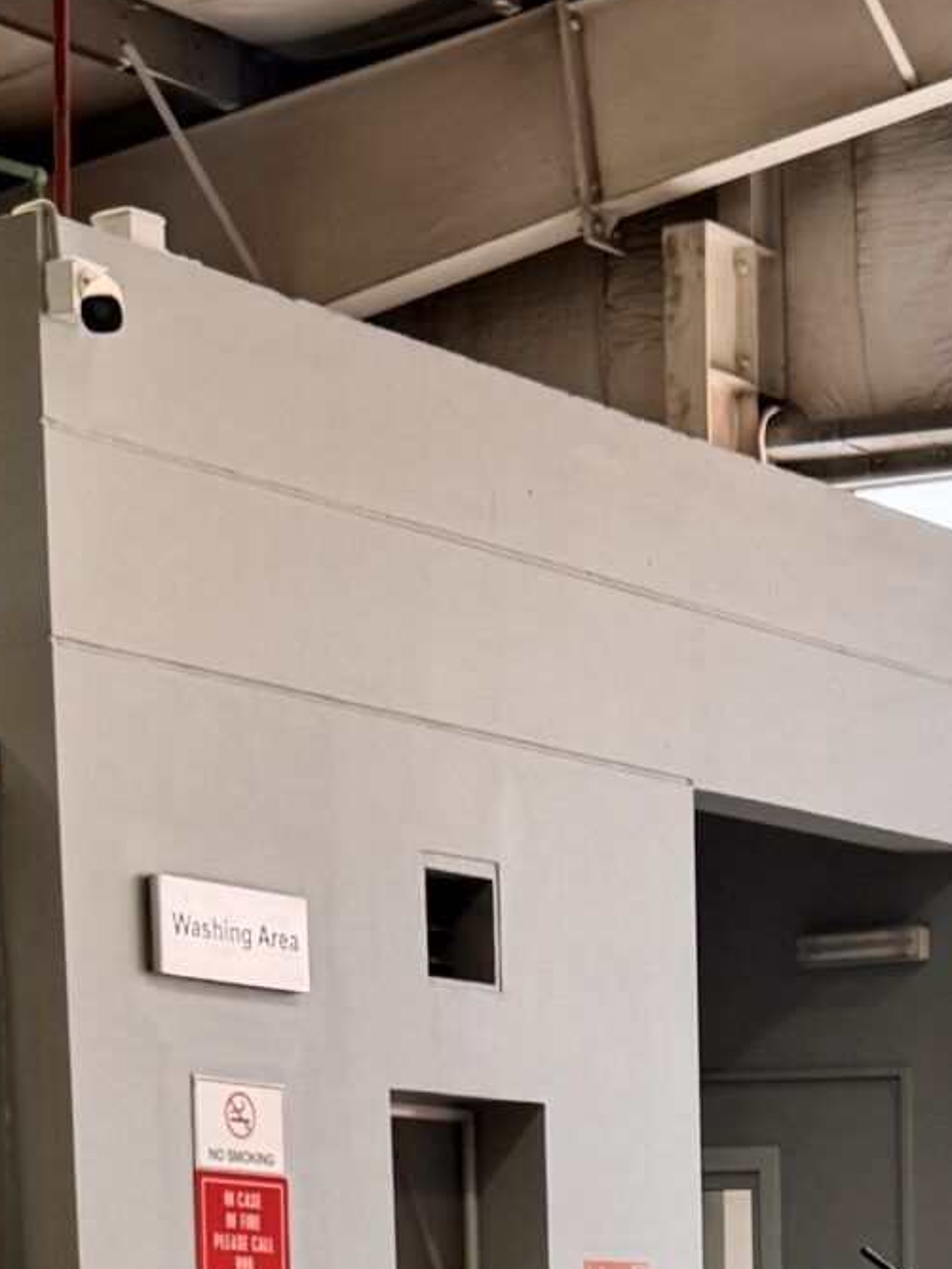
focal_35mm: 92
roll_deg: +0.5
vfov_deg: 18.6
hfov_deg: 15.5
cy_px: 1949
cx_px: 1100
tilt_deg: -6.8
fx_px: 3374
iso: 80
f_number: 1.78
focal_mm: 6.76
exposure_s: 1/651
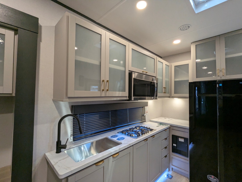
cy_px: 91
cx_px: 121
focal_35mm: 16
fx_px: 112
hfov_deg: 94.4
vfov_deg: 78.2
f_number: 2.2
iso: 151
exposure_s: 1/104
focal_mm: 2.35
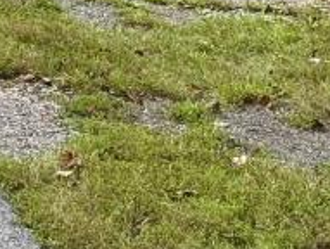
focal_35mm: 188
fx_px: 1796
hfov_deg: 9.5
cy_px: -381
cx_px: -406
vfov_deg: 7.3
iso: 100
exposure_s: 1/1855
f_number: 1.78
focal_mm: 6.76
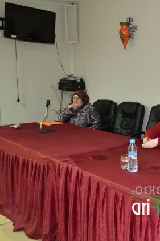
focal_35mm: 50
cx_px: 176
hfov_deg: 25.1
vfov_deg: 39.6
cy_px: 121
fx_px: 334
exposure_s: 1/60
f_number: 3.8
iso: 3200
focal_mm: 22
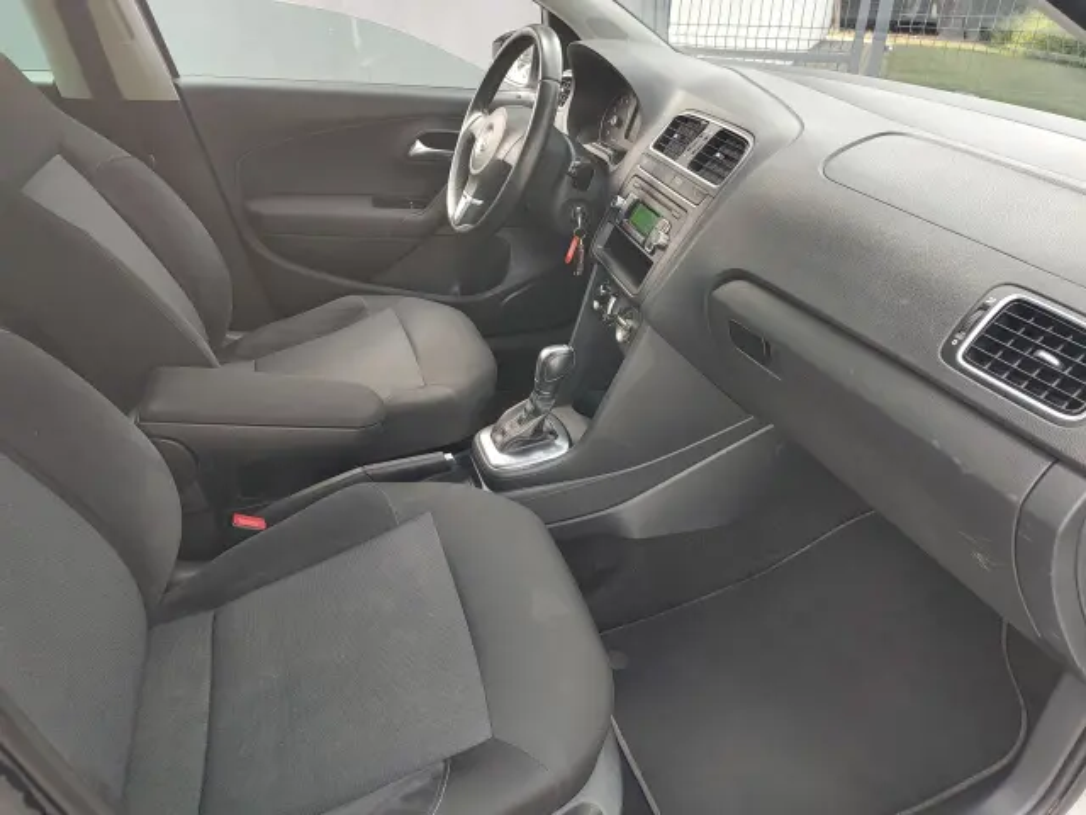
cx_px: 543
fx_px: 722
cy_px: 408
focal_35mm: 23
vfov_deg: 58.9
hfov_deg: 73.9
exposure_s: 1/100
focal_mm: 5.56
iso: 115
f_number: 1.8
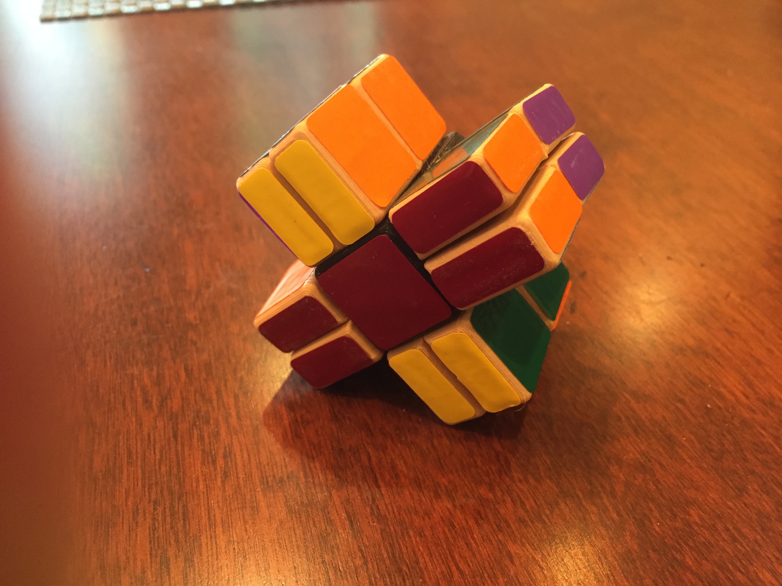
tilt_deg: -39.8
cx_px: 391
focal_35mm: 29
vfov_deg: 48.2
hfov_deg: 61.7
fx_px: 655
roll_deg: -0.7
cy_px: 293
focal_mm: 4.15
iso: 250
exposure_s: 1/24
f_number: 2.2
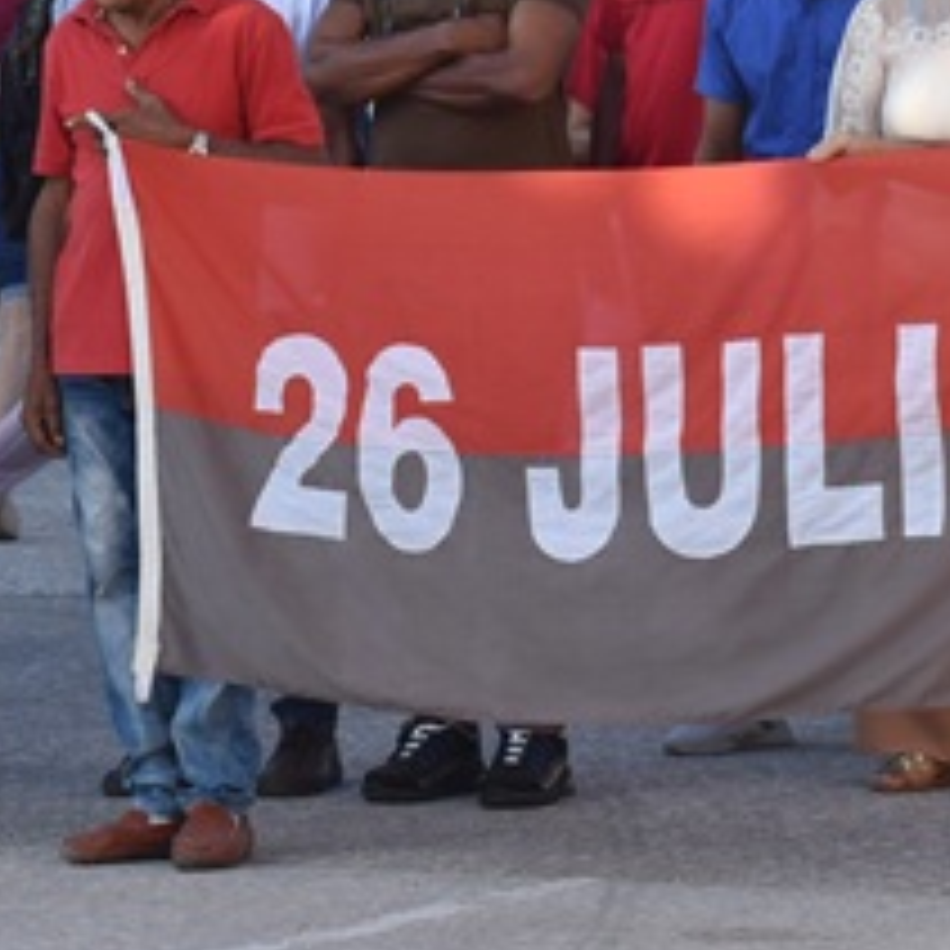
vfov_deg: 5.9
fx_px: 9160
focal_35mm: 295
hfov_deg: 5.9
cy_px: 23
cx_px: -68
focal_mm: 70
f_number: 5.6
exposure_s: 1/500
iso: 360
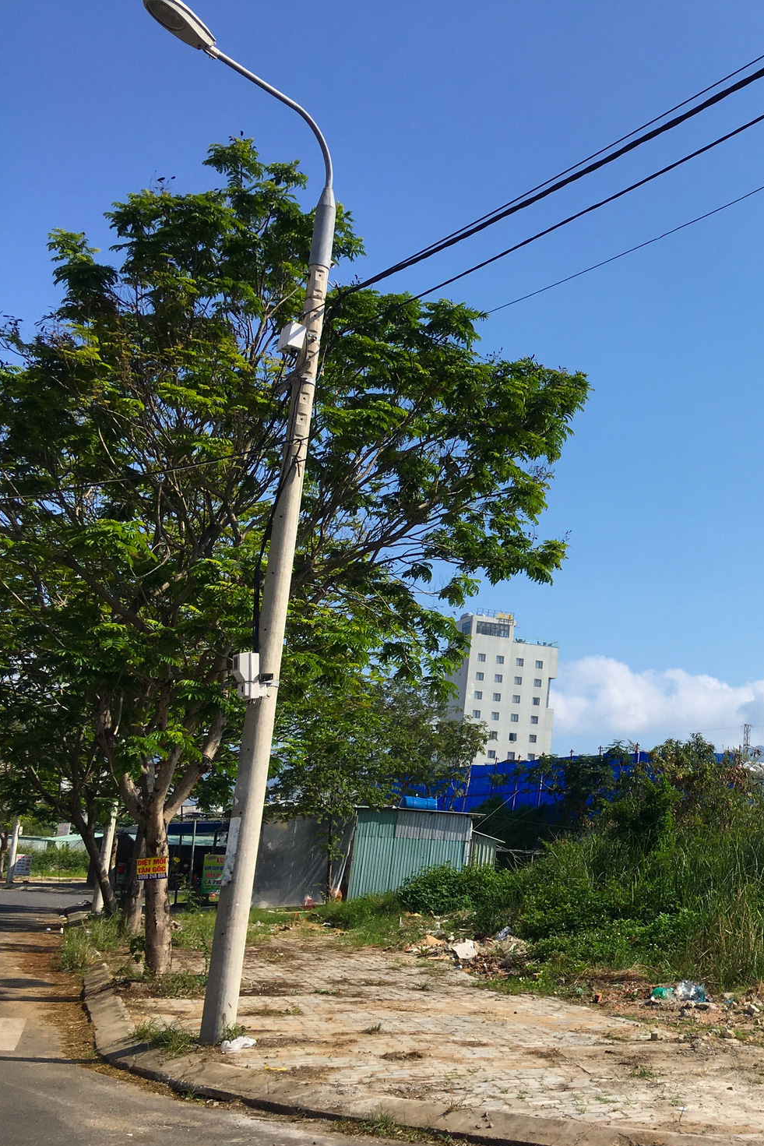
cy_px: 576
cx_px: 776
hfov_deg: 30.2
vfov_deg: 47.4
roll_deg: -3.6
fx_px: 1305
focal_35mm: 41
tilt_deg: +14.1
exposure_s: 1/1972
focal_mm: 4.15
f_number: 2.2
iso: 25
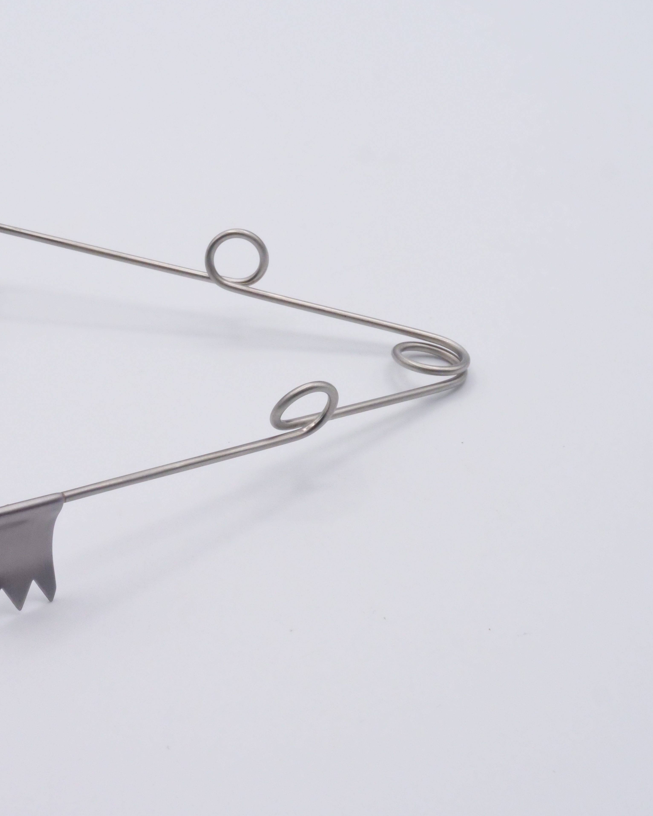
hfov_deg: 23.0
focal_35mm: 66
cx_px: 194
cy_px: 405
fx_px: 1594
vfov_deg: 28.7
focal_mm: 25
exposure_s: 1/250
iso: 3200
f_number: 18
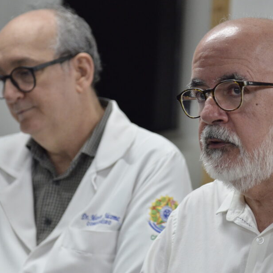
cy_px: 141
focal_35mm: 148
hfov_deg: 11.8
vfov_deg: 11.8
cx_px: 223
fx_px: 1321
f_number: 3.2
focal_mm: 70
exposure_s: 1/200
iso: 2000
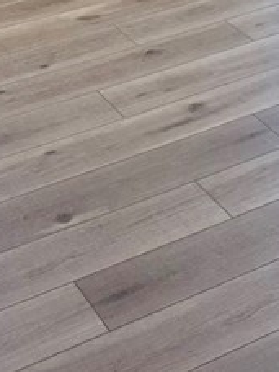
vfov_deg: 16.6
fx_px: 1161
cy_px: -186
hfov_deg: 12.7
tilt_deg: -17.7
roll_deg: +1.7
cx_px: 475
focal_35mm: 108
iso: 64
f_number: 1.78
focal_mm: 6.76
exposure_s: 1/236
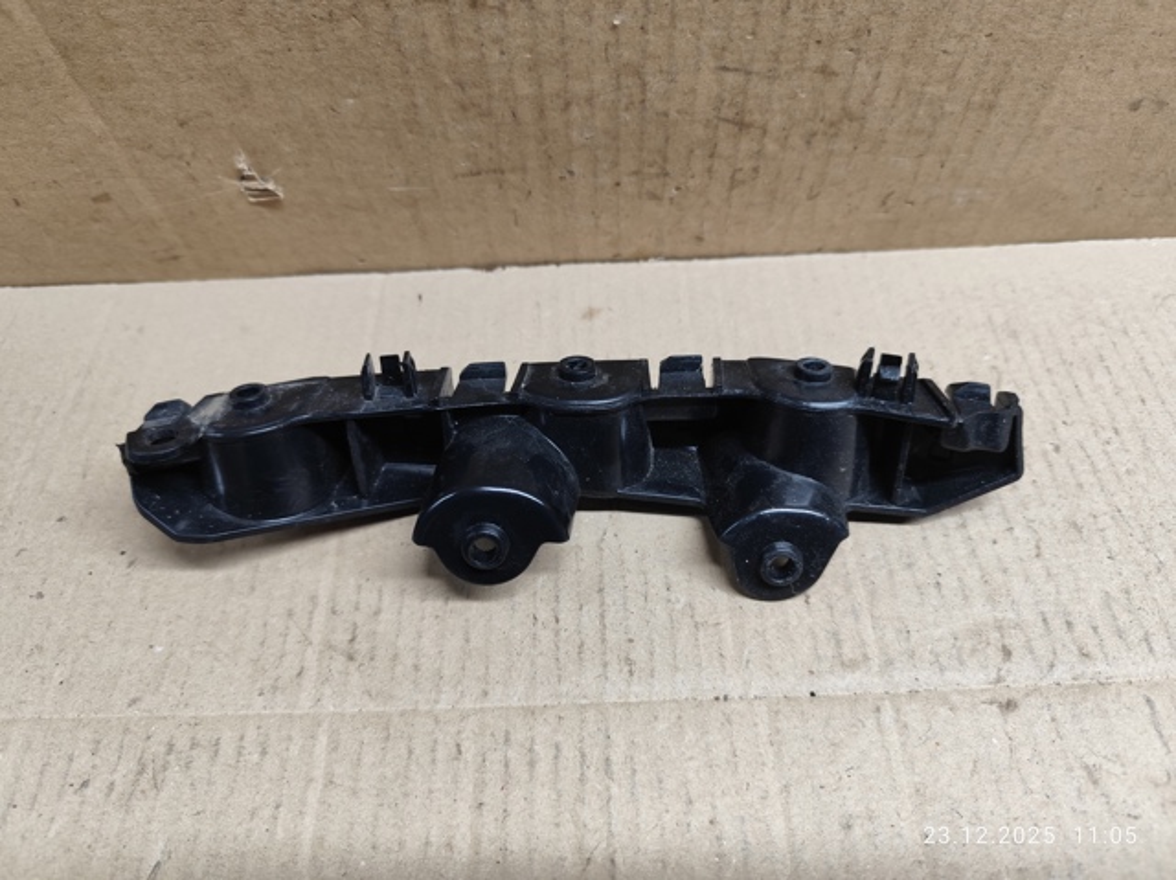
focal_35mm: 23
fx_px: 781
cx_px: 588
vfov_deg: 58.8
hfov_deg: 74.0
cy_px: 440
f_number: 1.65
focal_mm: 6.19
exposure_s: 1/100
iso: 400
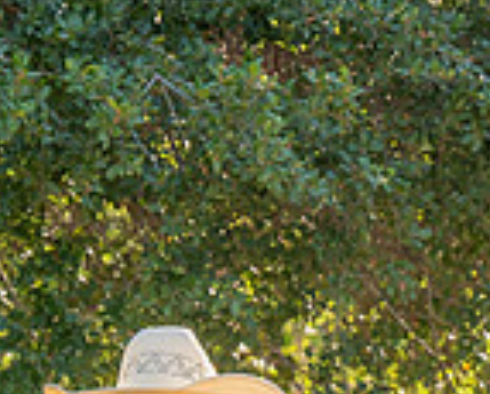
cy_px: 918
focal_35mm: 403
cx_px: -111
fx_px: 5856
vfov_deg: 3.8
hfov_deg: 4.8
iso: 200
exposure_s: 1/200
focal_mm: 74
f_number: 5.6
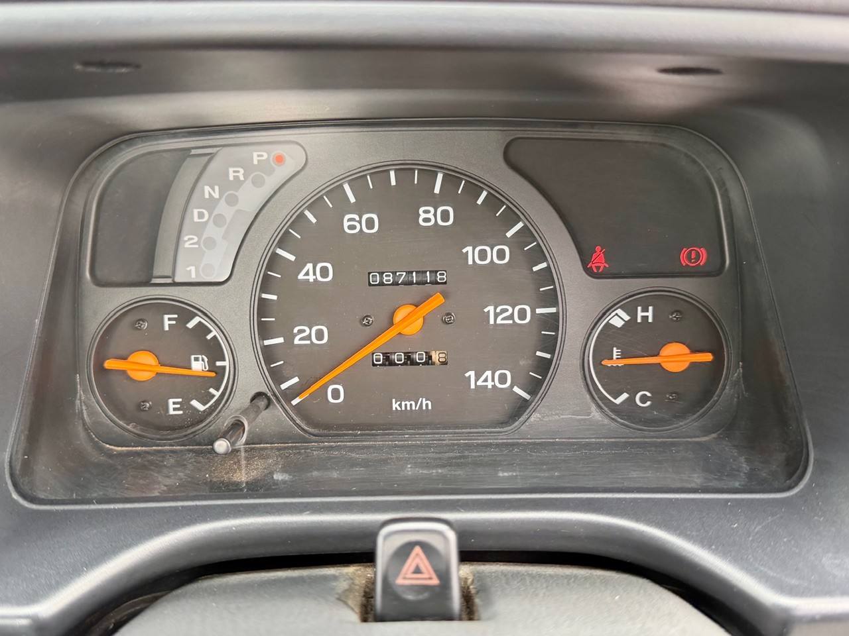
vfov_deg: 56.8
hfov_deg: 71.6
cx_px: 424
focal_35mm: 24
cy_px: 318
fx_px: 589
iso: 200
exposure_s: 1/115
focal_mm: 6.76
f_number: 1.78
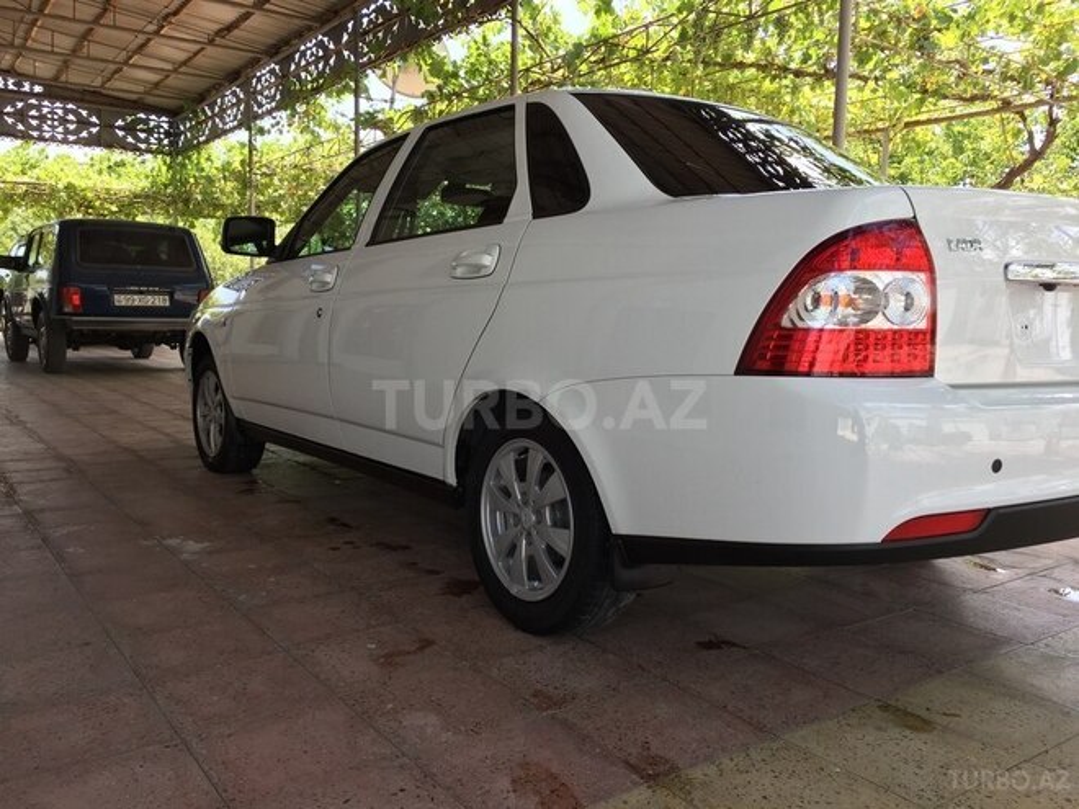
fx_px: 904
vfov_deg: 48.2
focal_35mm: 29
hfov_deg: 61.7
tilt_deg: -5.7
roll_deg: -1.3
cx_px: 540
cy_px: 404
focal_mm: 4.15
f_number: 2.2
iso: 32
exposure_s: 1/225
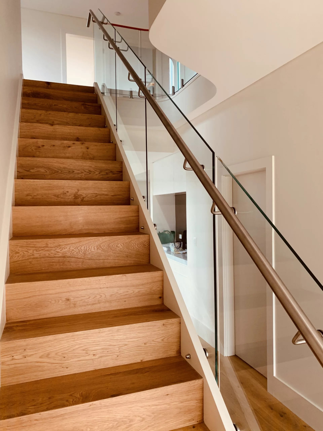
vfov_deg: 67.3
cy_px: 216
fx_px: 323
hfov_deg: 53.1
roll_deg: +1.1
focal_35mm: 26
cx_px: 162
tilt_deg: -0.5
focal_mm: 4.25
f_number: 1.8
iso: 160
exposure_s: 1/60
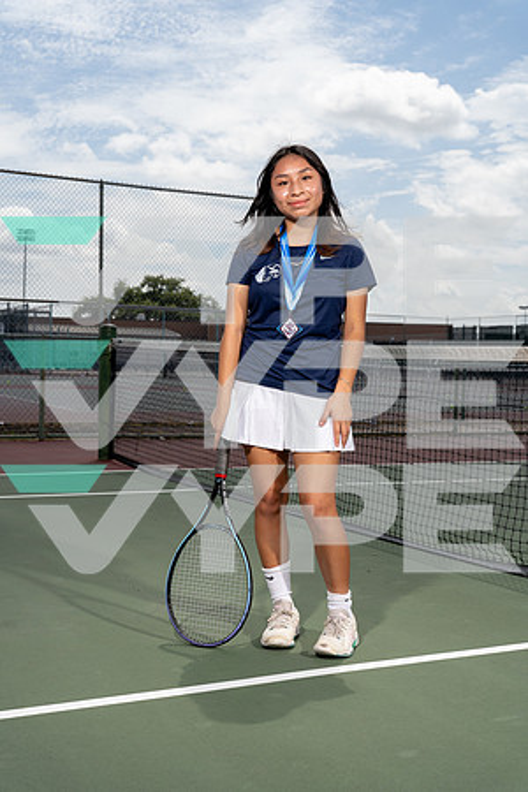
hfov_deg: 30.5
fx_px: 968
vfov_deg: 44.5
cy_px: 396
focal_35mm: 44
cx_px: 264
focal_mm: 44
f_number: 6.3
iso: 250
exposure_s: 1/1250
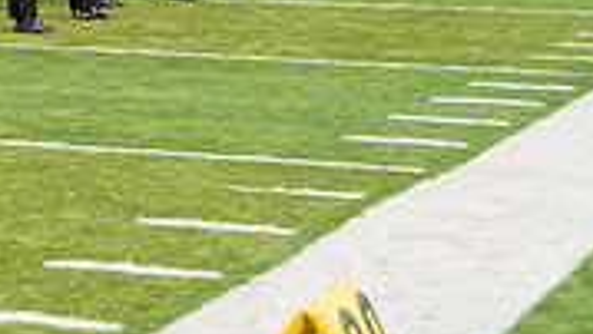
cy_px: -95
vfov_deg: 8.1
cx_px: -85
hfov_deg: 14.1
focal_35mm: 148
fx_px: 2329
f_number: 5.6
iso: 3200
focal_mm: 42
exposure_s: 1/500
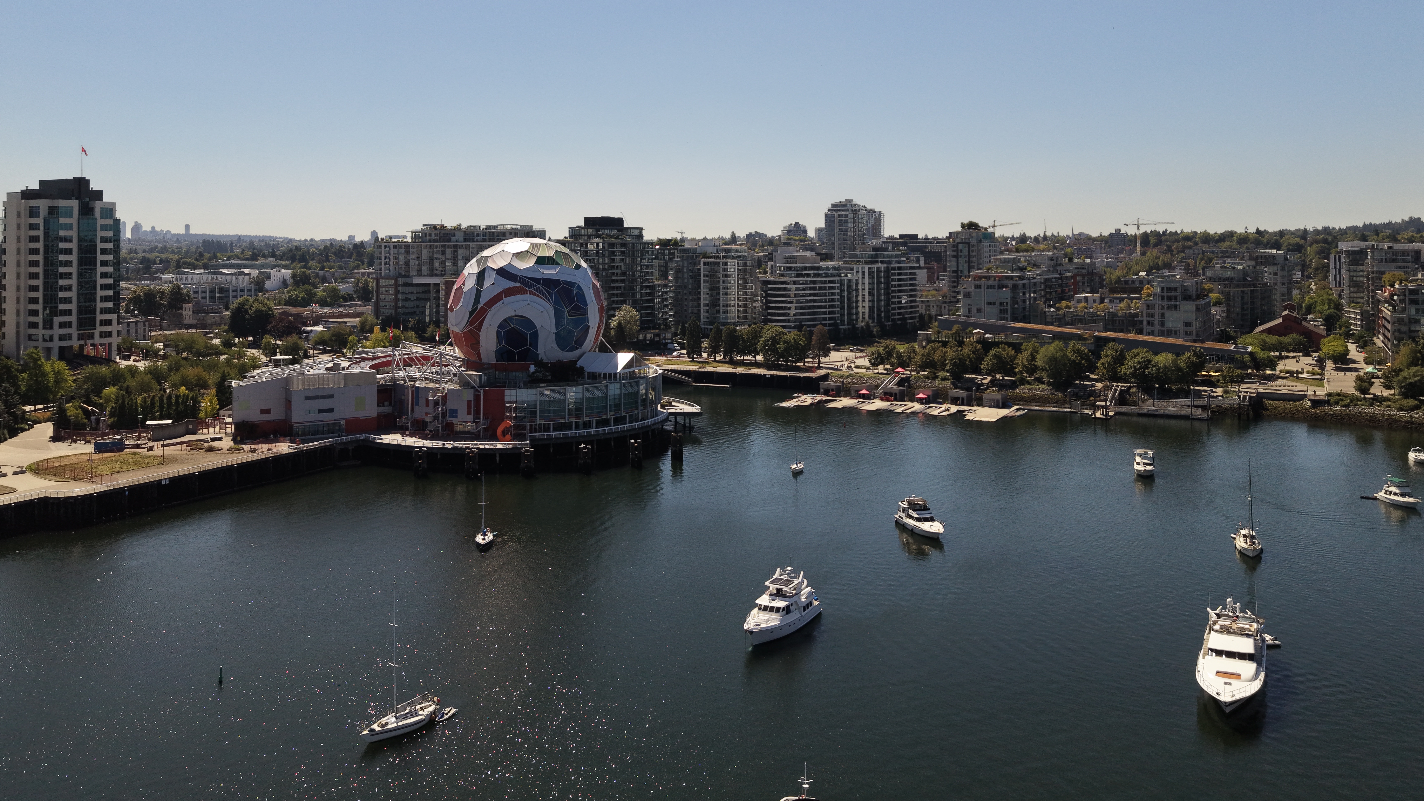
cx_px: 722
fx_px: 1171
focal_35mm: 31
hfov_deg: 62.6
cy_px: 236
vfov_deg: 37.2
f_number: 1.8
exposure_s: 1/40
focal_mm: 8.67
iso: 170
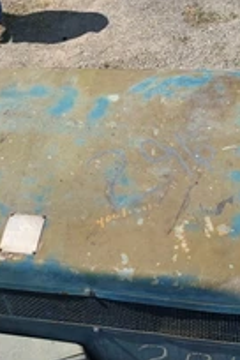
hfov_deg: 25.5
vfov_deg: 36.9
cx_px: 101
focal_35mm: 53
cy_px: 256
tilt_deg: -53.5
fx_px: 530
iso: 25
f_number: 1.8
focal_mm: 4.25
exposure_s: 1/1992
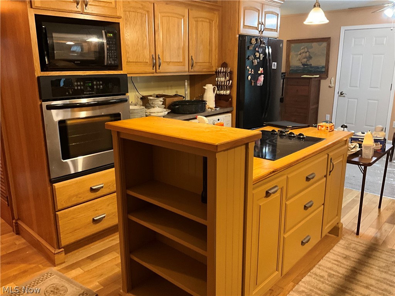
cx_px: 198
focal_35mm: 29
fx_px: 331
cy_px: 148
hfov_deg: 61.7
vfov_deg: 48.2
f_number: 1.8
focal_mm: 3
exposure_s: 1/30
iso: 320
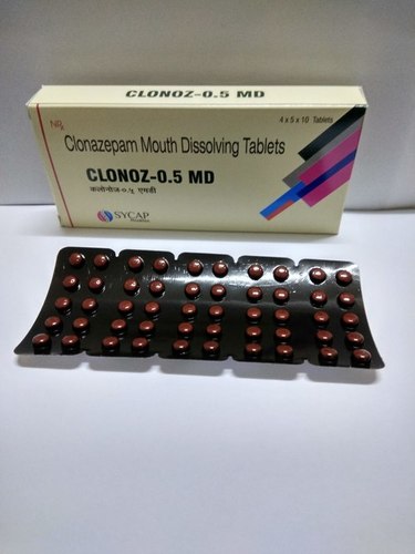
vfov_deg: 79.0
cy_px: 277
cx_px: 208
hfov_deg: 63.4
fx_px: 336
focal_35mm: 21
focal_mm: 3.57
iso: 500
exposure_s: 1/17
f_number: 2
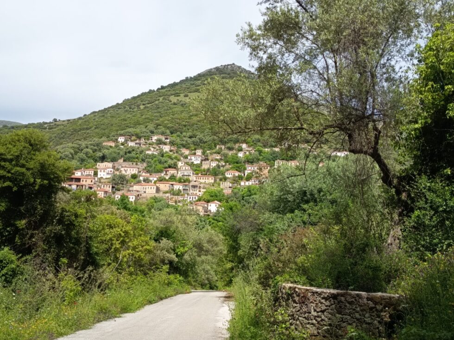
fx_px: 472
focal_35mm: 36
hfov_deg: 51.4
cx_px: 227
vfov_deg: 39.7
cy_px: 170
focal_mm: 5.27
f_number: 1.7
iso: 51
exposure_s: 1/600
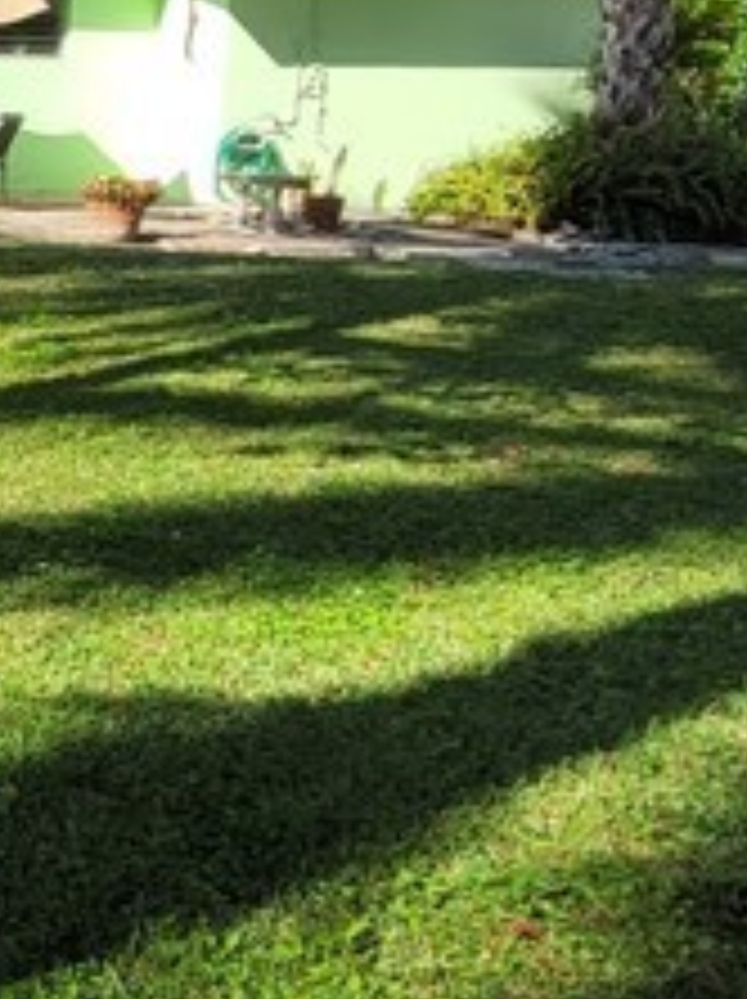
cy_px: 297
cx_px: -500
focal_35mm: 60
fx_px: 1730
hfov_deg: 19.7
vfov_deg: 31.8
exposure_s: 1/876
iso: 40
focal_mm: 1.74
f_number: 2.2
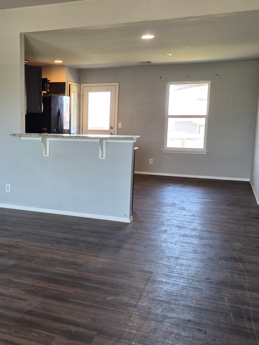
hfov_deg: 38.5
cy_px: 169
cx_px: 61
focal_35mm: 36
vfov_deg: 51.4
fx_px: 359
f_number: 1.8
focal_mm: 5.4
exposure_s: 1/120
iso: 250
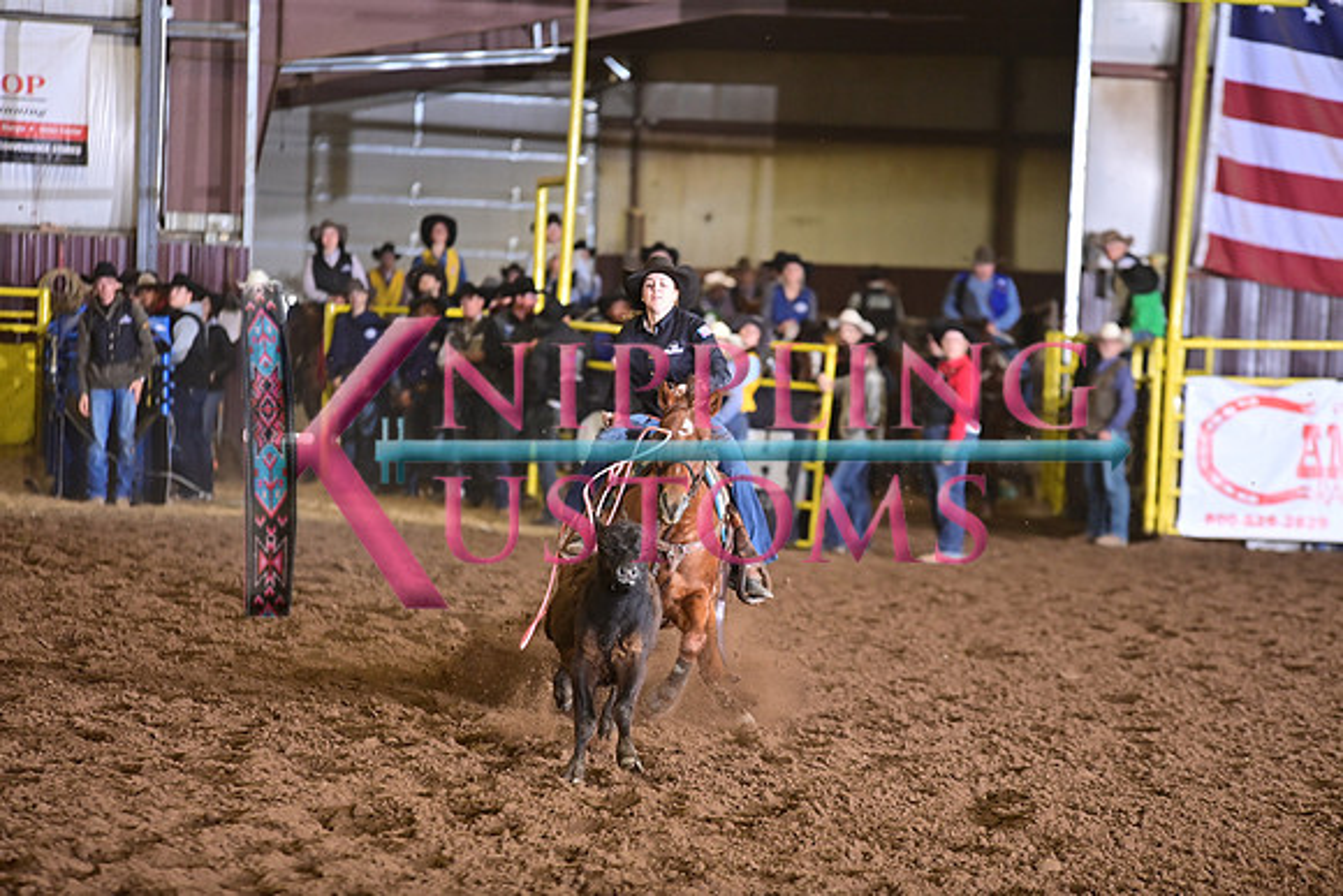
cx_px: 672
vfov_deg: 6.9
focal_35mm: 200
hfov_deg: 10.3
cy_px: 448
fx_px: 7463
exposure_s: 1/250
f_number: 3.2
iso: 1600
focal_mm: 200
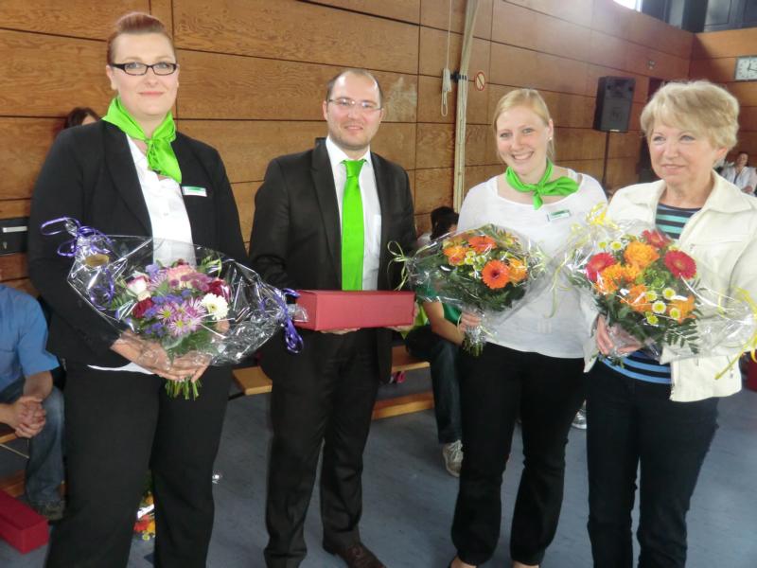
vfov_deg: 48.2
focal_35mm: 29
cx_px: 378
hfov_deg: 61.7
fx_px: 634
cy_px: 284
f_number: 3.5
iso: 400
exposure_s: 1/60
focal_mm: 5.2
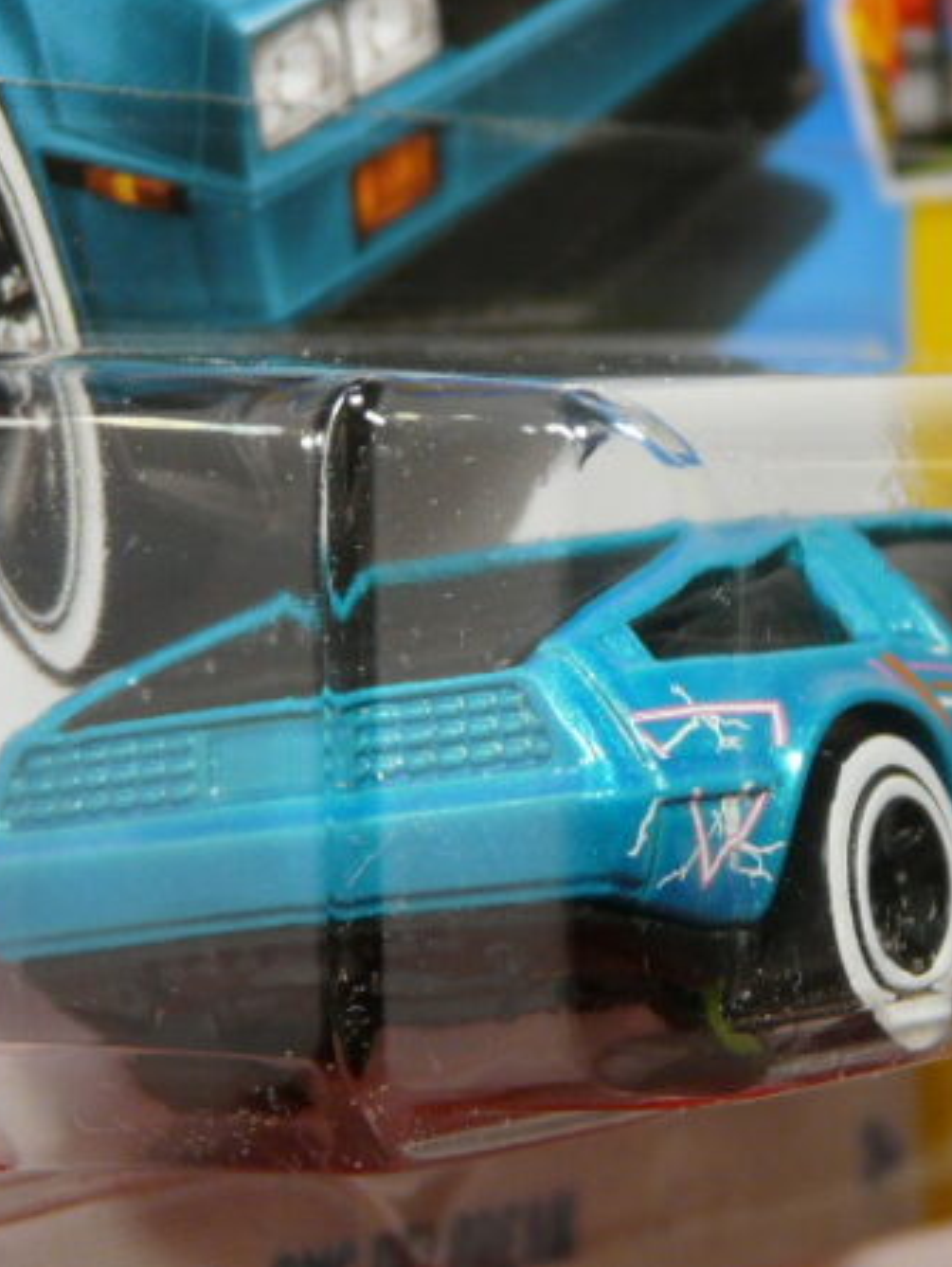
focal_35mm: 152
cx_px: 722
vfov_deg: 13.0
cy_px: 631
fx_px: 5568
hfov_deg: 9.8
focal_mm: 11.7
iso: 100
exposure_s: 1/60
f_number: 3.2
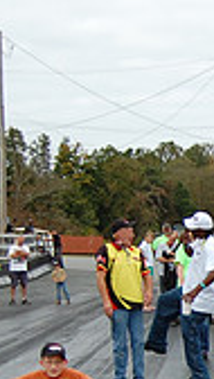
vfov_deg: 17.6
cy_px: 363
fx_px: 1196
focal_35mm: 119
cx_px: 345
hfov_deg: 9.8
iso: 200
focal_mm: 22
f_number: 4
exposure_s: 1/1000
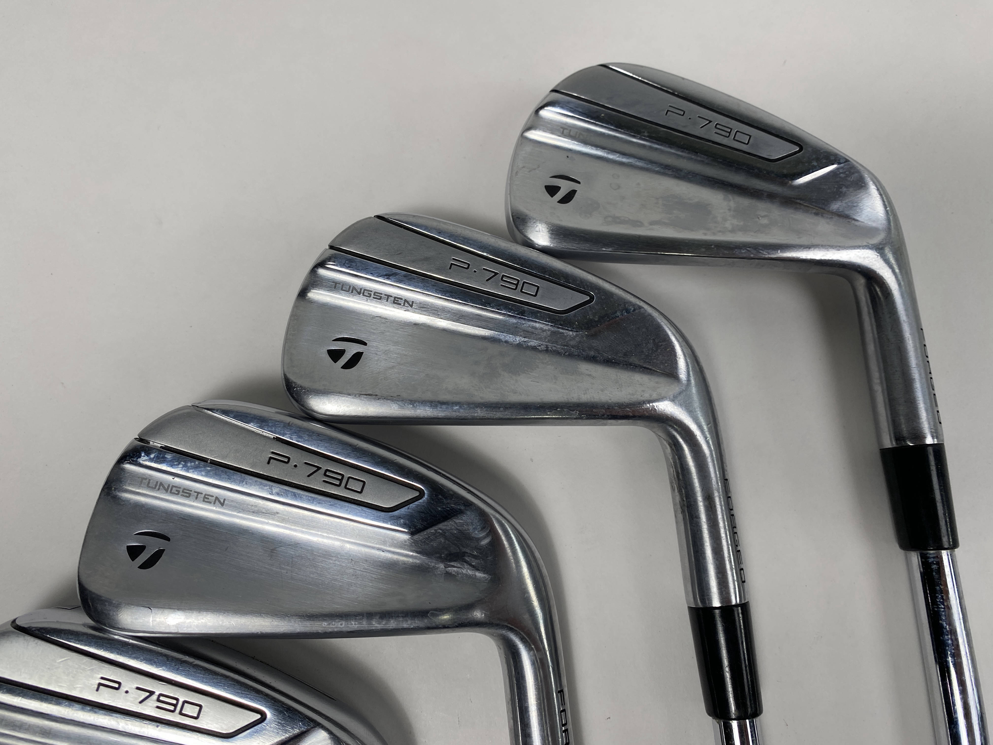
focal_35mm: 26
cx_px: 496
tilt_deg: -79.1
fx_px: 746
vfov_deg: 53.1
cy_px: 372
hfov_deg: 67.3
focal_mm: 4.25
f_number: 1.8
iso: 32
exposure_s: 1/339
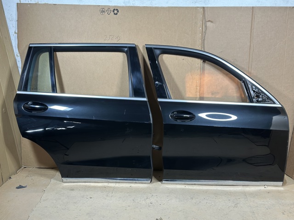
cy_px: 110
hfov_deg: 39.7
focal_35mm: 48
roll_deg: -0.2
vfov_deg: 30.2
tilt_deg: -14.0
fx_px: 407
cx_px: 147
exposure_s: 1/50
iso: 250
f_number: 1.78
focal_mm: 6.86
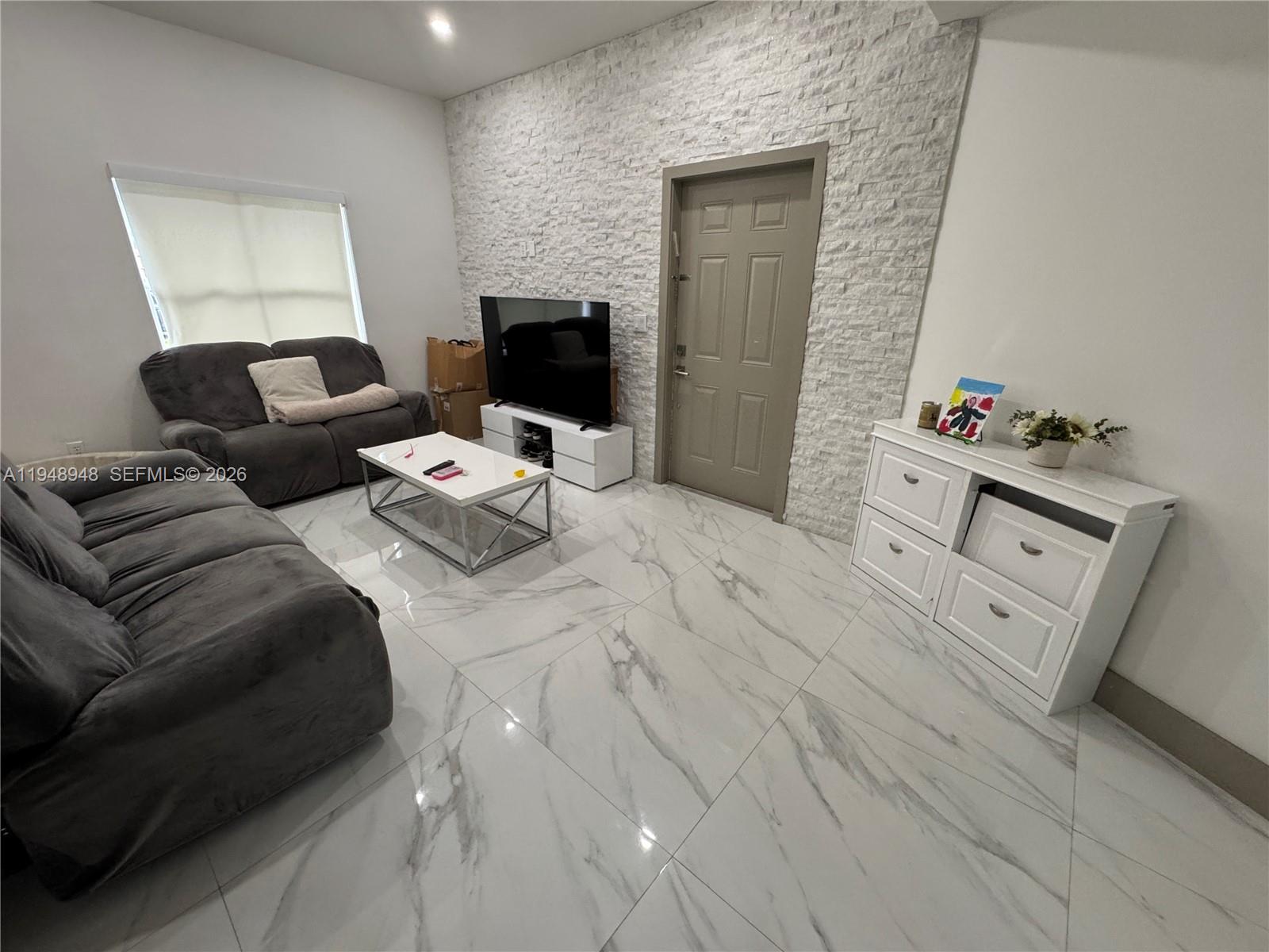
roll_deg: -1.6
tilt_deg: -18.9
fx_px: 513
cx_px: 634
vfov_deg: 85.7
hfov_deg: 102.1
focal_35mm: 14
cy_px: 476
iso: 250
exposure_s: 1/60
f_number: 2.2
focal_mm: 2.22
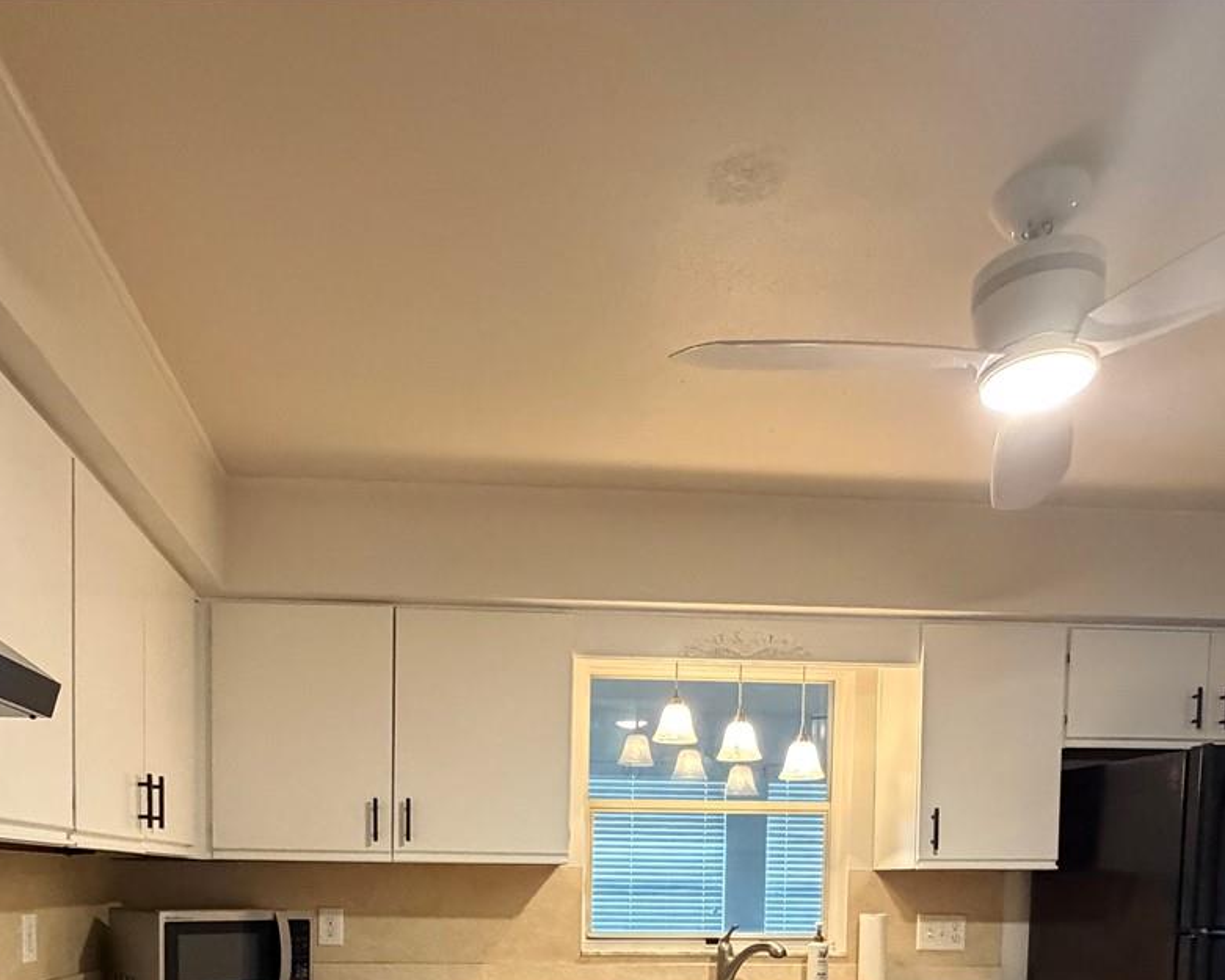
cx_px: 527
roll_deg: -0.3
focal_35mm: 28
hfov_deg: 61.9
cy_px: 935
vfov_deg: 45.2
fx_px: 1015
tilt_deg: -2.3
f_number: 2.2
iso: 800
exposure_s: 1/60
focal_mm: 2.22
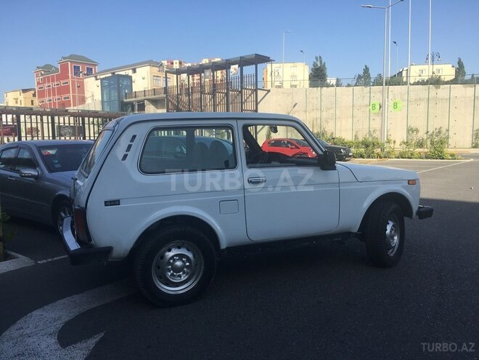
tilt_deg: -3.8
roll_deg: +0.7
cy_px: 180
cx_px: 240
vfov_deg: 48.2
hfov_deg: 61.7
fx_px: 401
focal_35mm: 29
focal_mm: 4.15
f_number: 2.2
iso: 25
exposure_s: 1/1282
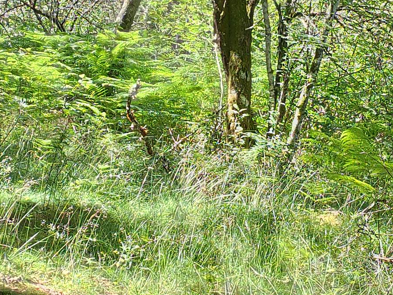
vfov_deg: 12.6
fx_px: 1328
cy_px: 80
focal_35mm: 117
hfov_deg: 16.8
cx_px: 174
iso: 162
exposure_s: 1/100
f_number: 1.75
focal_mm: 4.77
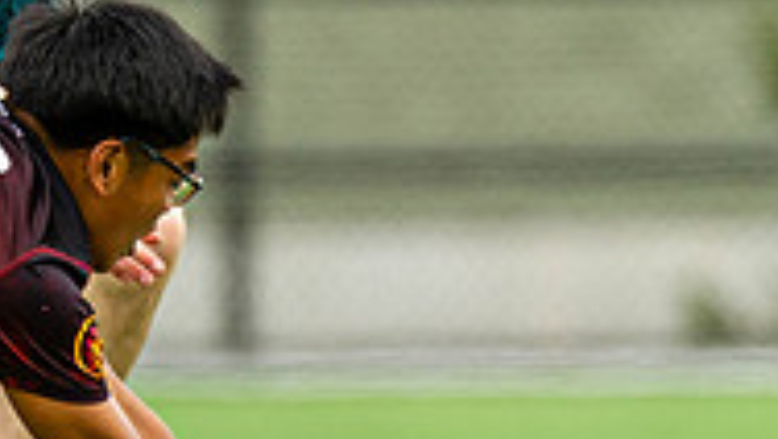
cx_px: 457
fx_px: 35503
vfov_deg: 0.7
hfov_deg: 1.3
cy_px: -10
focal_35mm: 1720
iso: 560
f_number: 4
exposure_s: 1/1600
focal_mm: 380
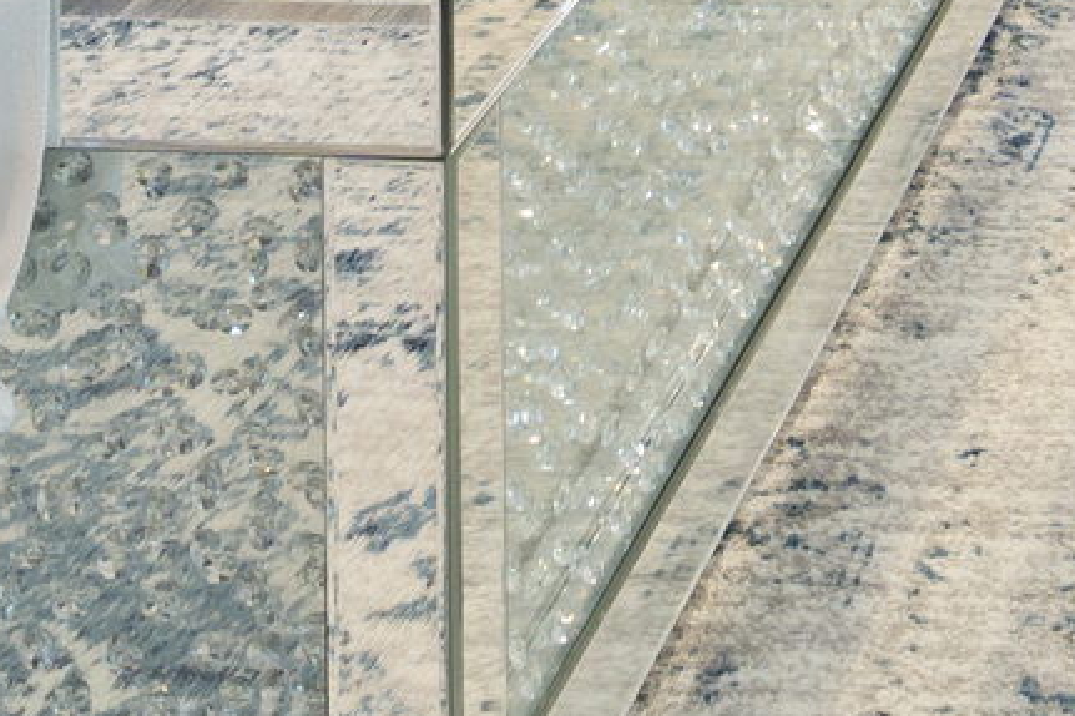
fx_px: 3403
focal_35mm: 114
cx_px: 1606
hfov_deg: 16.4
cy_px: -1567
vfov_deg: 9.1
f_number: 9
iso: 250
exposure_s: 4
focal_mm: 16
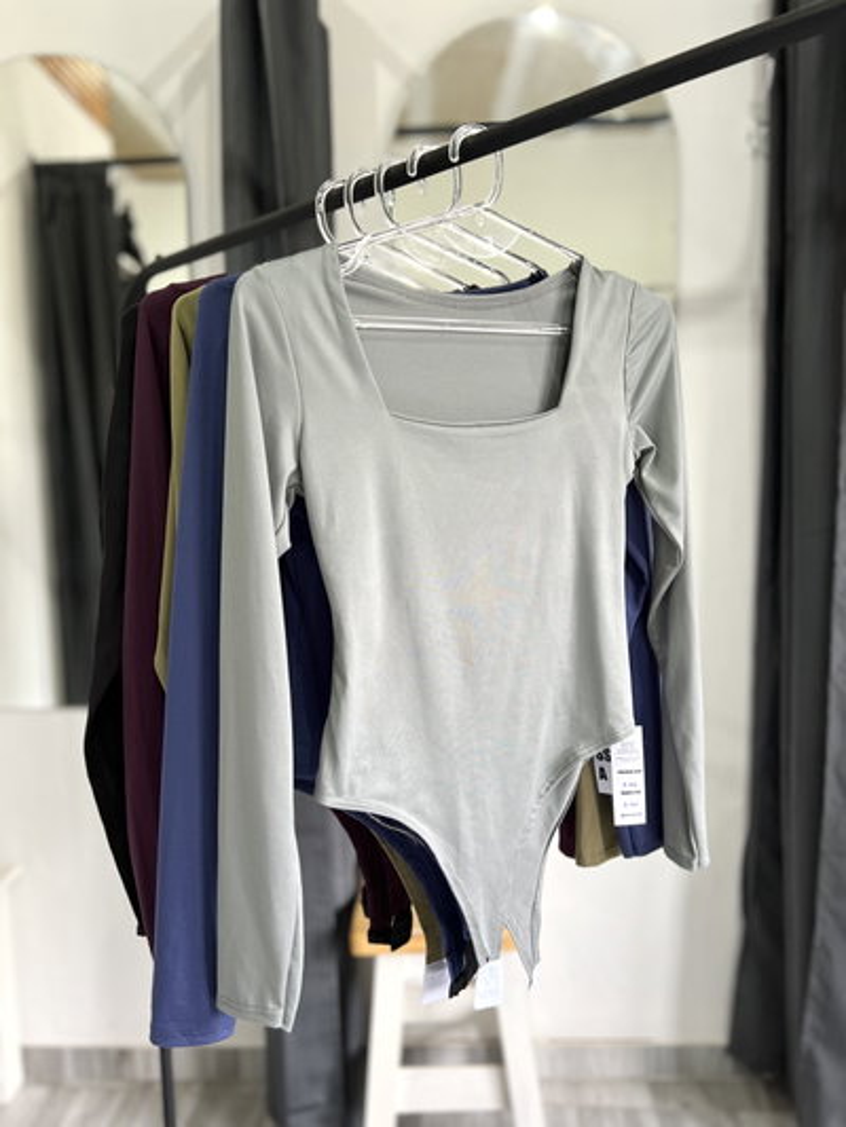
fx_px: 847
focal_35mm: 26
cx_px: 423
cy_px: 564
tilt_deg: -6.4
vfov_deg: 67.3
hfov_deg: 53.1
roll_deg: +2.1
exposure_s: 1/50
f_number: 1.5
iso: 125
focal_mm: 5.7
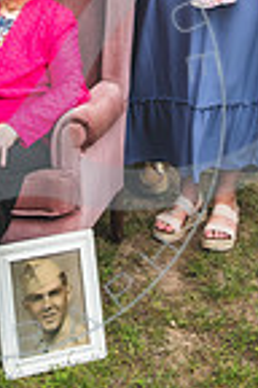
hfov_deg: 14.1
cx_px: 97
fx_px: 1043
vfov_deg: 19.6
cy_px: -94
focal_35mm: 97
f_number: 5.6
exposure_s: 1/200
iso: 160
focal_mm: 31
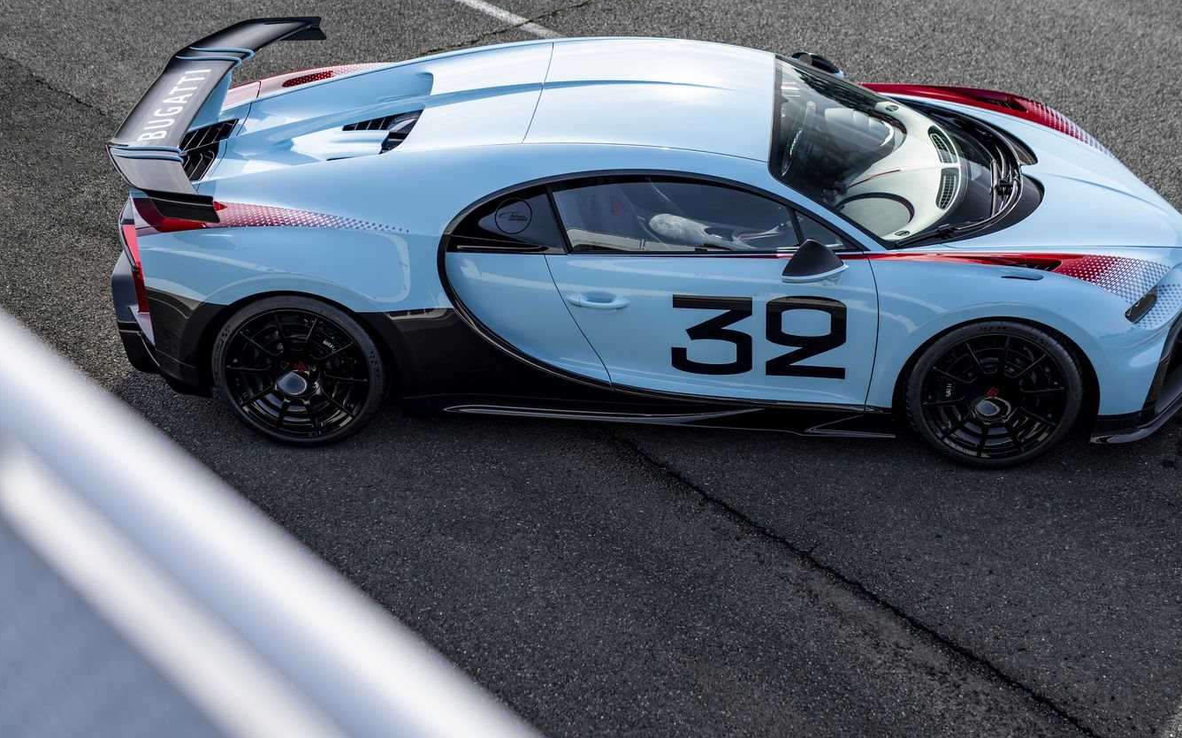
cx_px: 637
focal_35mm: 61
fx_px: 1965
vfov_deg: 21.3
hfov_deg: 33.5
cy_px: 348
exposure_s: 1/250
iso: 31
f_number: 2.2
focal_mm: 50
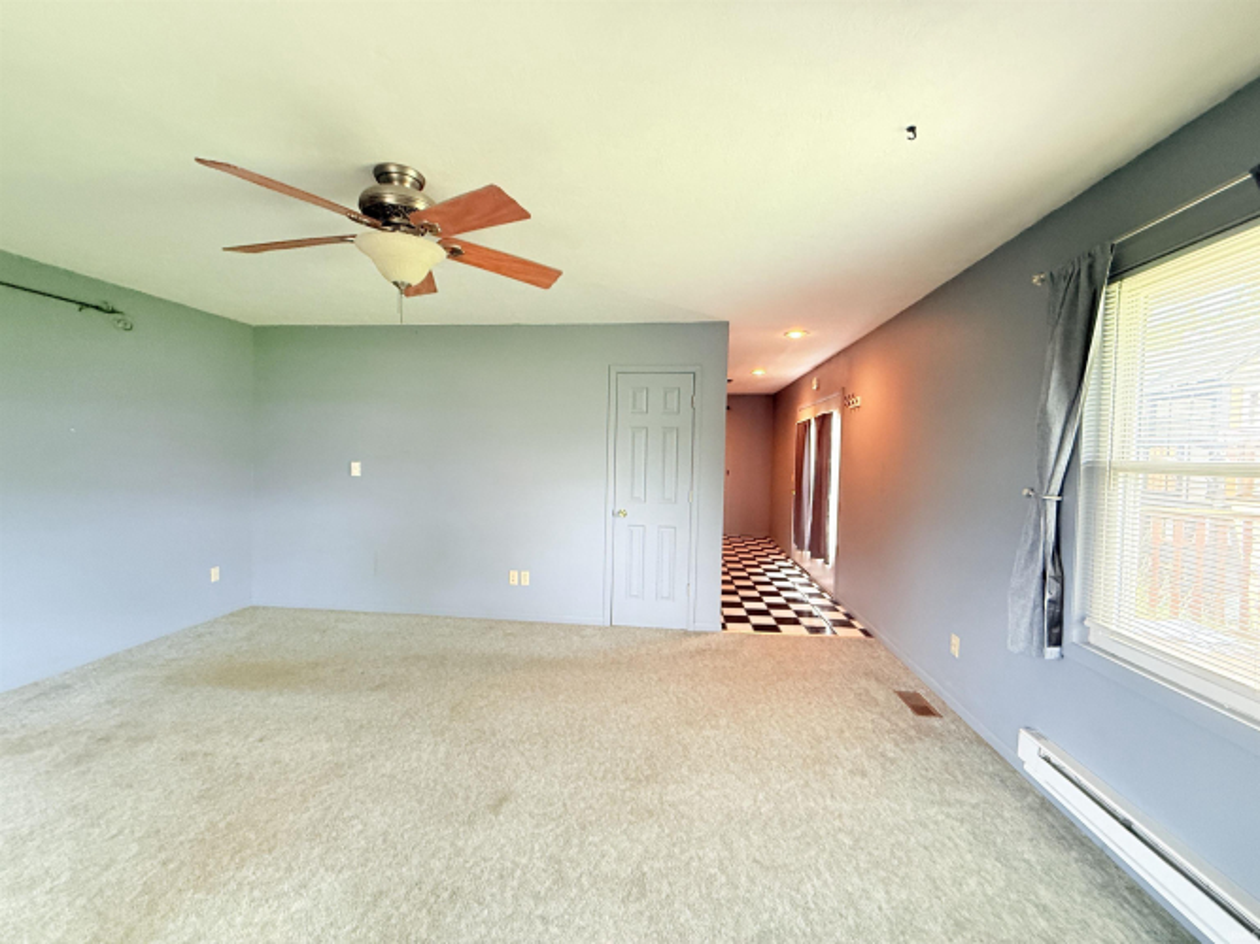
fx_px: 509
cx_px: 630
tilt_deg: -1.4
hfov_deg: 102.1
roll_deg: -1.0
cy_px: 472
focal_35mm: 14
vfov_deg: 85.7
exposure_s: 1/60
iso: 400
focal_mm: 2.22
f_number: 2.2
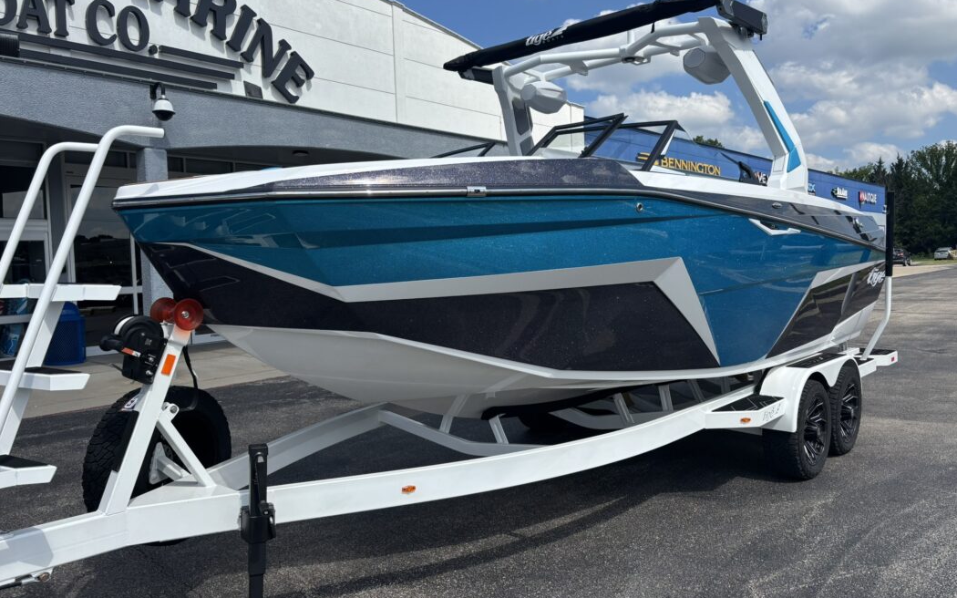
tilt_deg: +0.3
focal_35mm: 28
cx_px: 485
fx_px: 730
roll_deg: +1.4
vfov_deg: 44.5
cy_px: 282
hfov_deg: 66.5
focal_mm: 5.96
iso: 50
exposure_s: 1/3788
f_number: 1.6
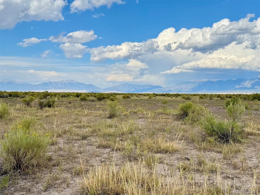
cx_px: 130
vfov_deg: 30.3
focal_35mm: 48
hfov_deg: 39.7
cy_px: 98
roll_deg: -0.9
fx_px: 361
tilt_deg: -1.2
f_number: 1.78
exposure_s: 1/4587
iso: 100
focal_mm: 6.76
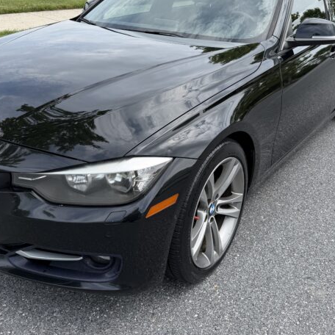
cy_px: 124
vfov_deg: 44.5
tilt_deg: -22.2
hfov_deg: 44.9
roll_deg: -4.0
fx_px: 405
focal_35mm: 37
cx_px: 154
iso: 80
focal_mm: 6.76
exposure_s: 1/2053
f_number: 1.78
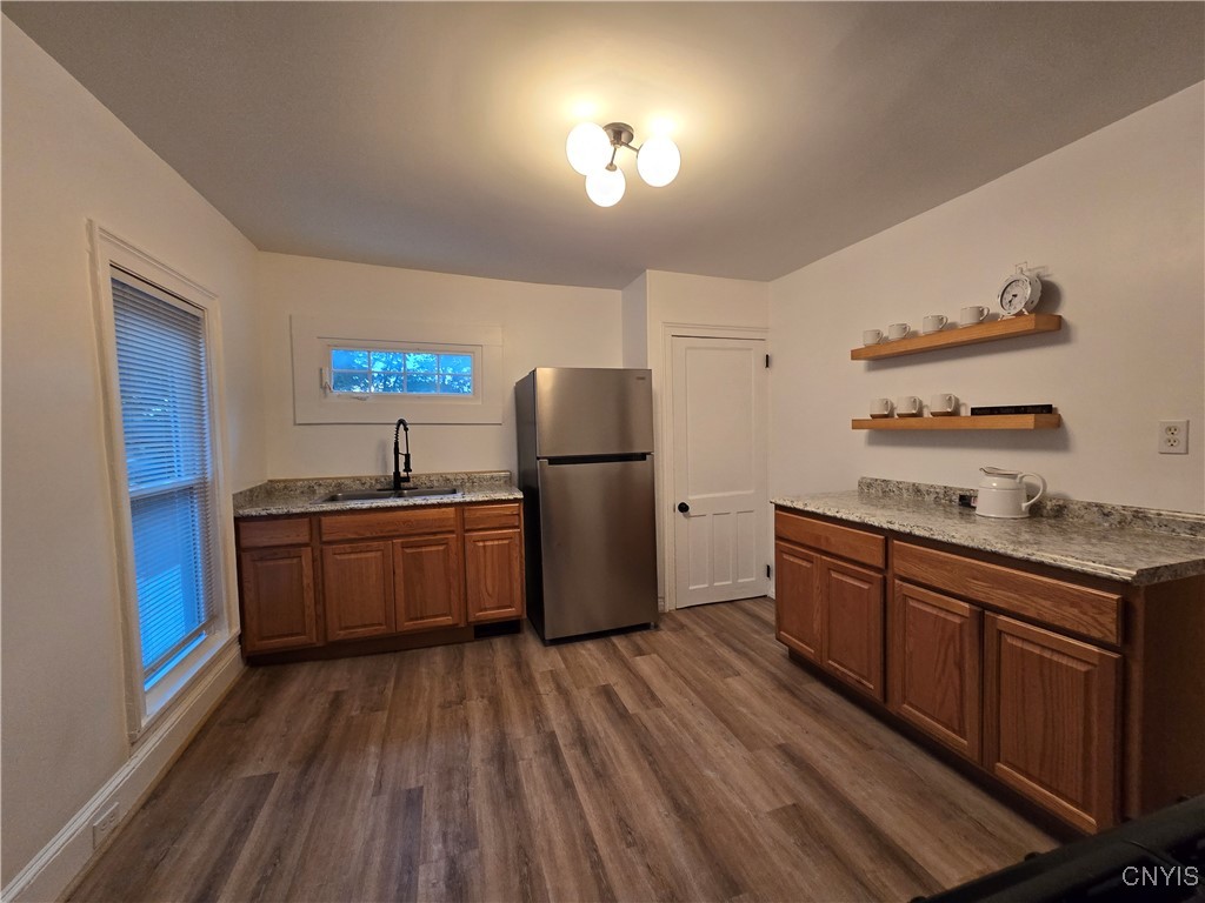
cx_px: 602
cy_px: 452
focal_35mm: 13
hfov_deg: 106.2
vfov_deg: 89.9
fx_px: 453
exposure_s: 1/60
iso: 250
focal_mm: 2.2
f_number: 2.2
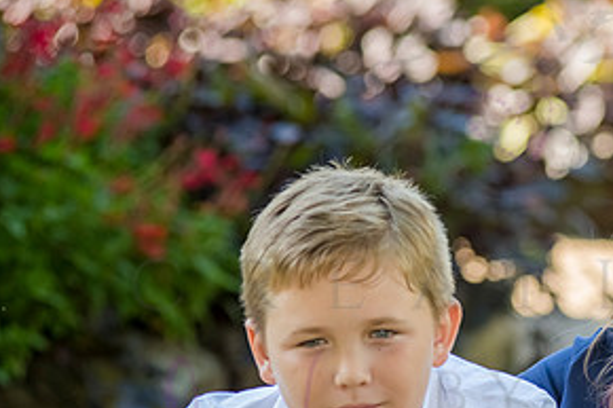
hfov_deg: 8.2
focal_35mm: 250
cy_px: 388
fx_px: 4254
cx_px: 520
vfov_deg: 5.5
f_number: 4
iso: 800
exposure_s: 1/640
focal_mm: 125
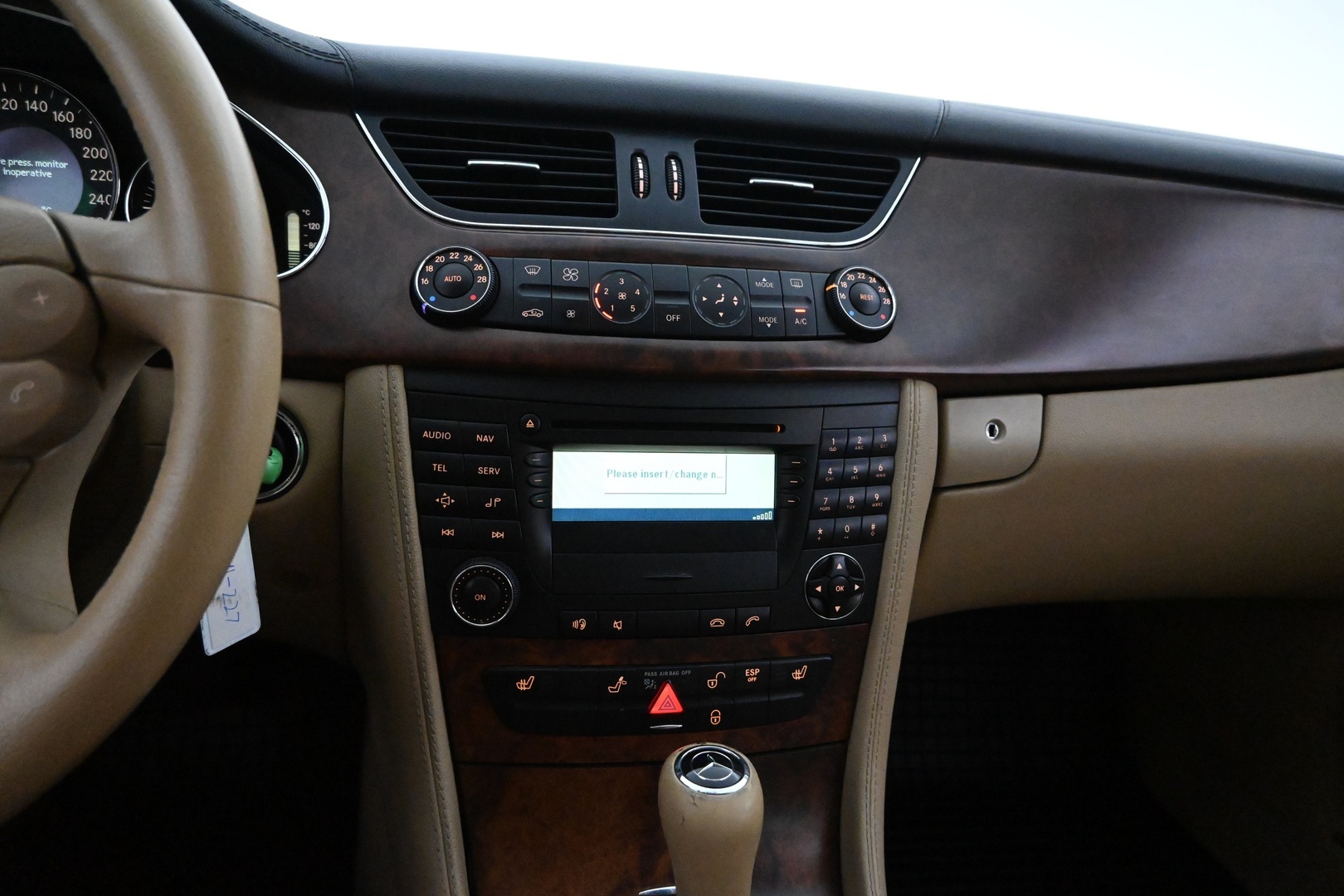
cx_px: 672
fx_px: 896
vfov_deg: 53.1
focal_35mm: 24
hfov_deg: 73.7
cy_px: 448
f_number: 4
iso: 10000
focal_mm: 16
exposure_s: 1/100
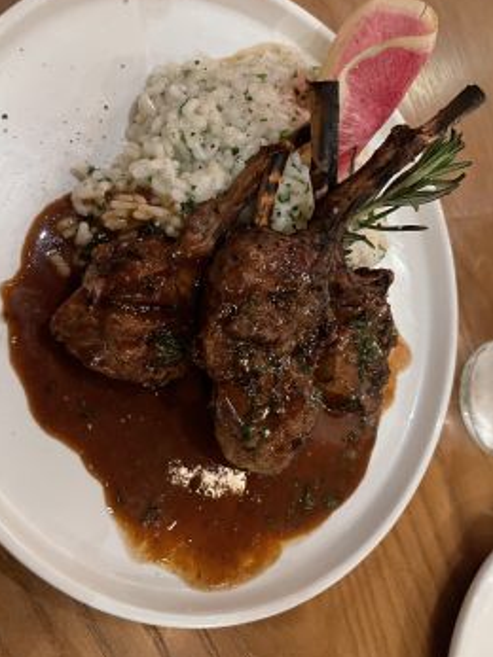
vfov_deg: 59.8
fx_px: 570
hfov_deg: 46.7
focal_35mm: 30
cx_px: 218
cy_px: 290
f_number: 1.6
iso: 800
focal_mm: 5.1
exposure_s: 1/30
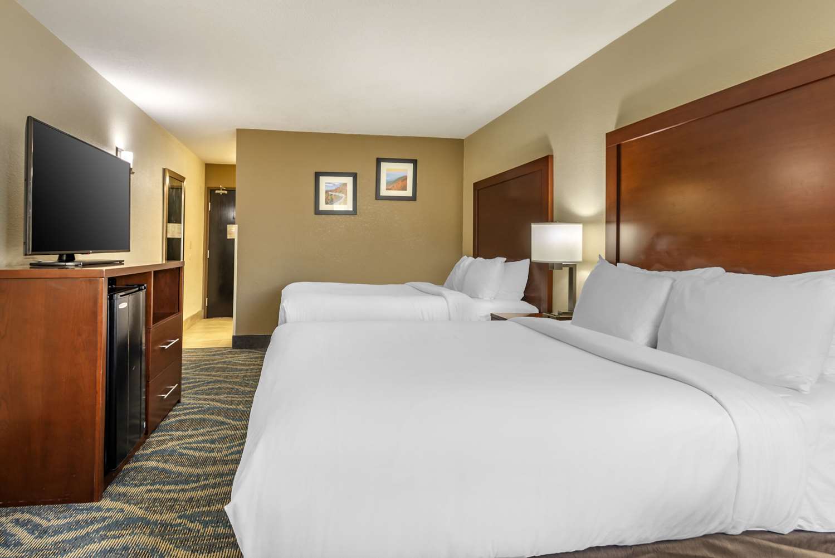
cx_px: 418
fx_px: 371
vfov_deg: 73.8
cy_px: 279
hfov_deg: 96.7
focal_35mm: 16
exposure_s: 1/20
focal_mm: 16
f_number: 10
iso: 400
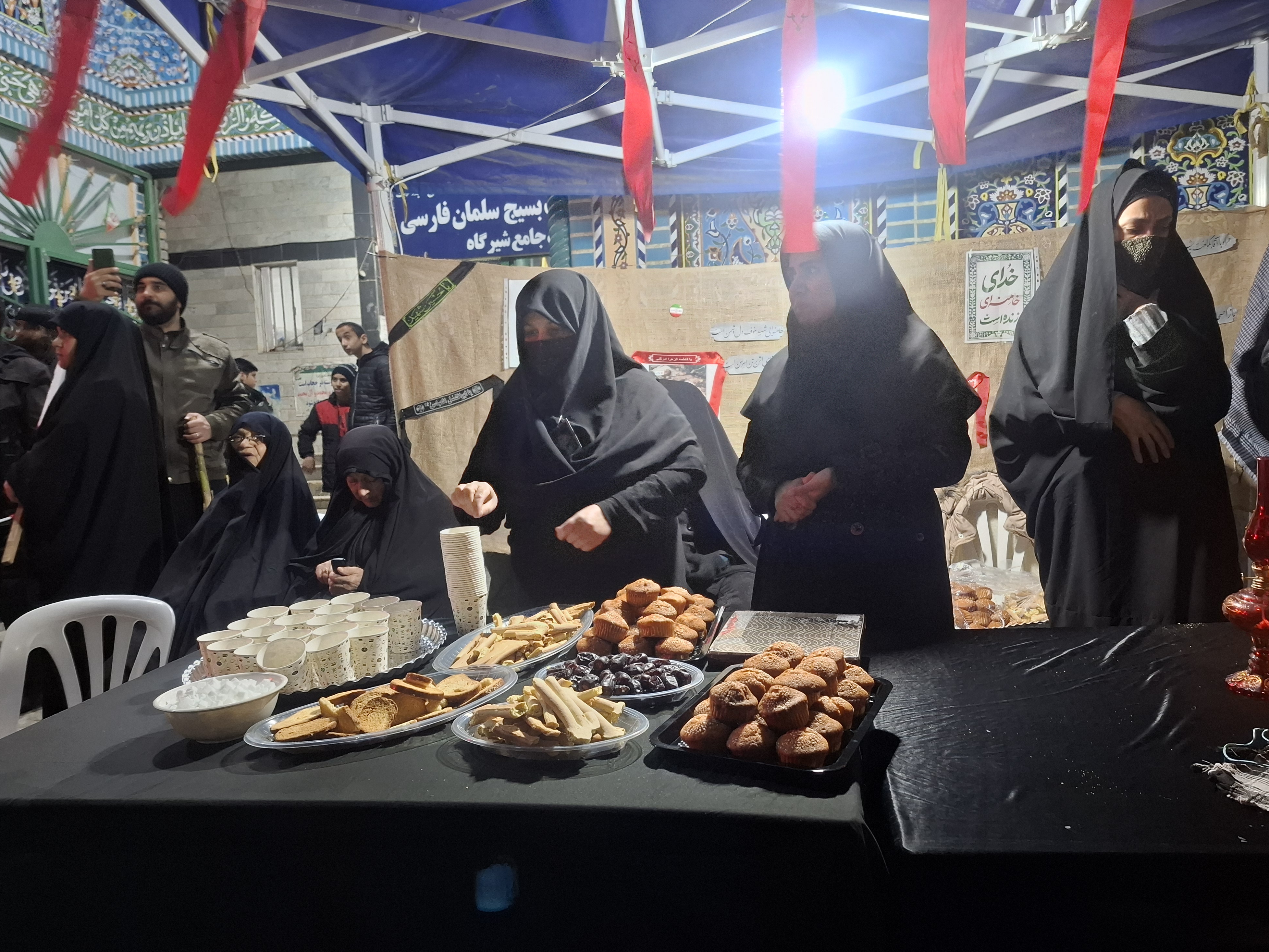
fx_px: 880
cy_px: 485
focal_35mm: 24
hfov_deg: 71.6
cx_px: 643
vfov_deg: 56.8
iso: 320
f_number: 1.8
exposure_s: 1/25
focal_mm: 5.54
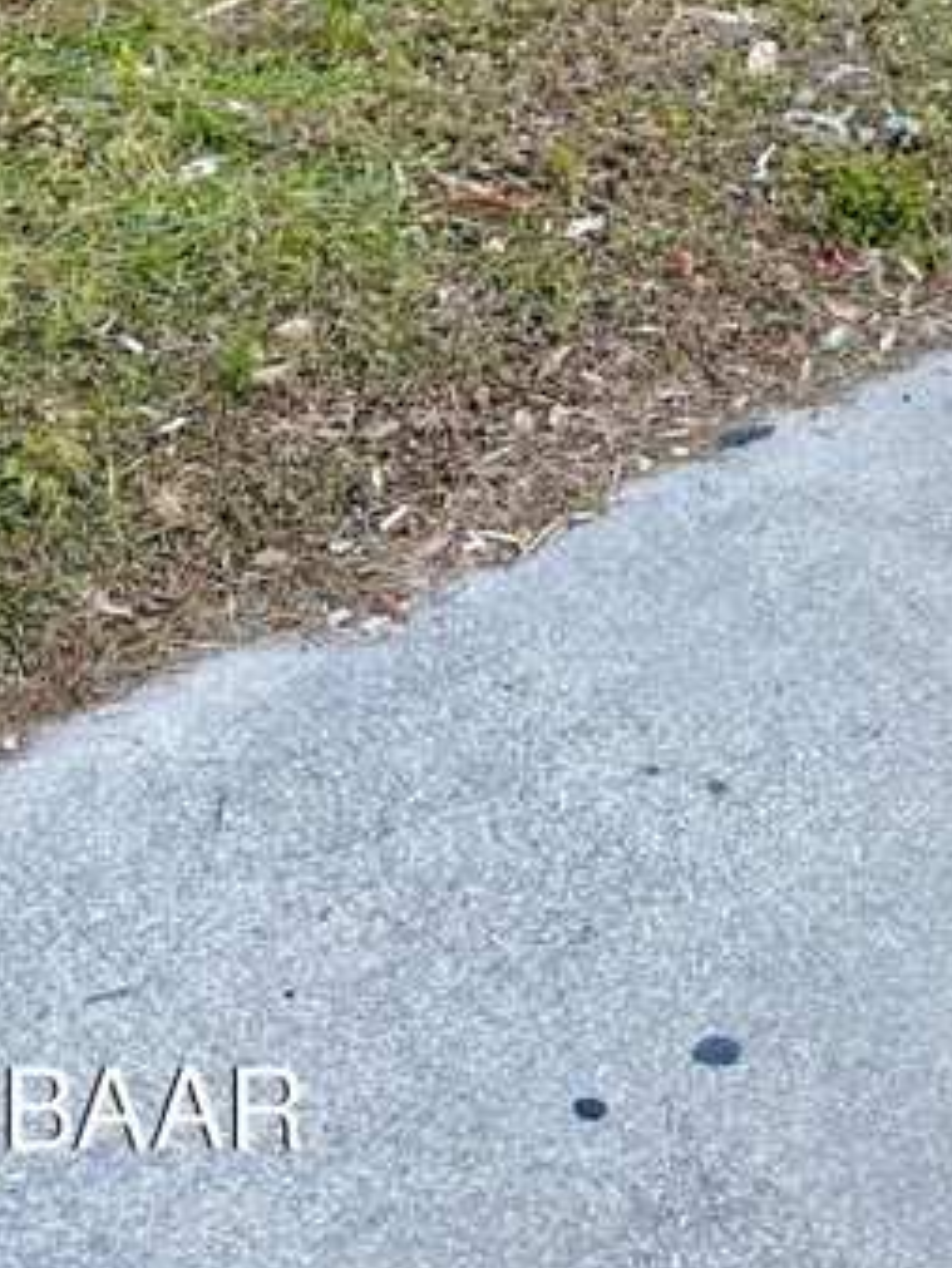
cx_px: 1050
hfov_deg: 18.6
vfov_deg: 21.1
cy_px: -715
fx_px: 2785
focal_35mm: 76
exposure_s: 1/163
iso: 80
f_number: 1.78
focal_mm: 6.86
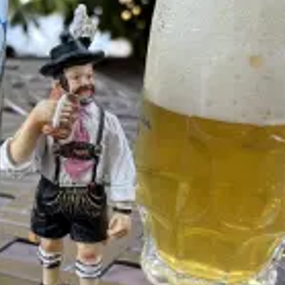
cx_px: 74
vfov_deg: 26.1
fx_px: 615
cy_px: 139
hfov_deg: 25.8
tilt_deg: -17.3
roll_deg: -3.7
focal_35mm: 66
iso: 100
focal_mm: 5.96
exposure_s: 1/178
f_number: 1.6
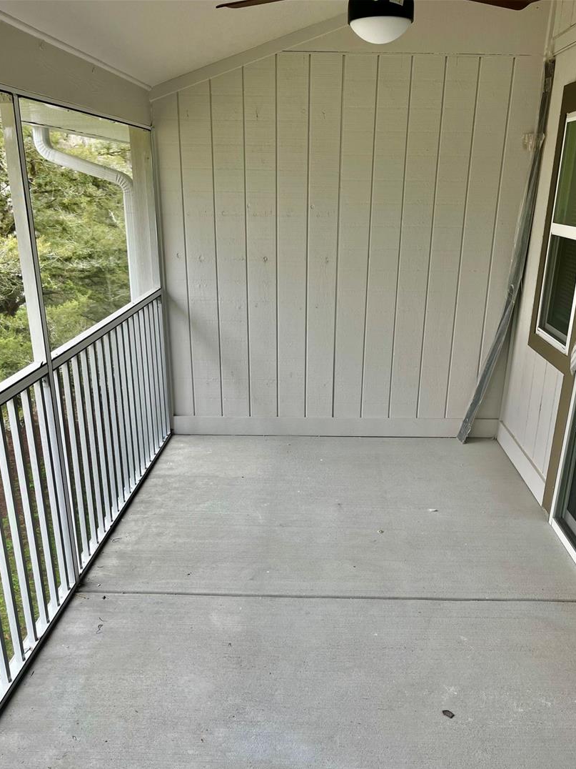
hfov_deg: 48.2
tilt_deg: -20.4
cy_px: 428
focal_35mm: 29
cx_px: 305
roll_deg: -1.0
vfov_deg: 61.5
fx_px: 643
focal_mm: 5.1
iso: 40
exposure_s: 1/120
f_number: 1.6
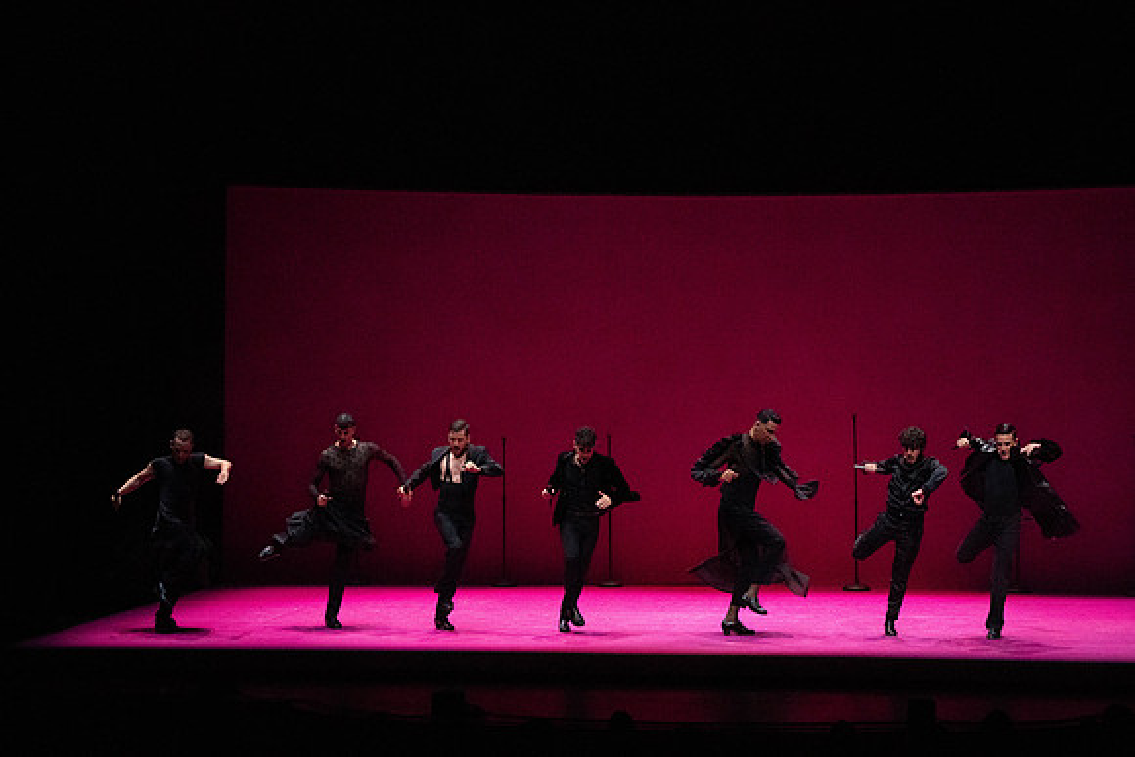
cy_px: 378
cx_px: 568
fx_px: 4257
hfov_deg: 15.2
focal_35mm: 135
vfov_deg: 10.2
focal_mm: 135
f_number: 10
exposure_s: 1/400
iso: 25600
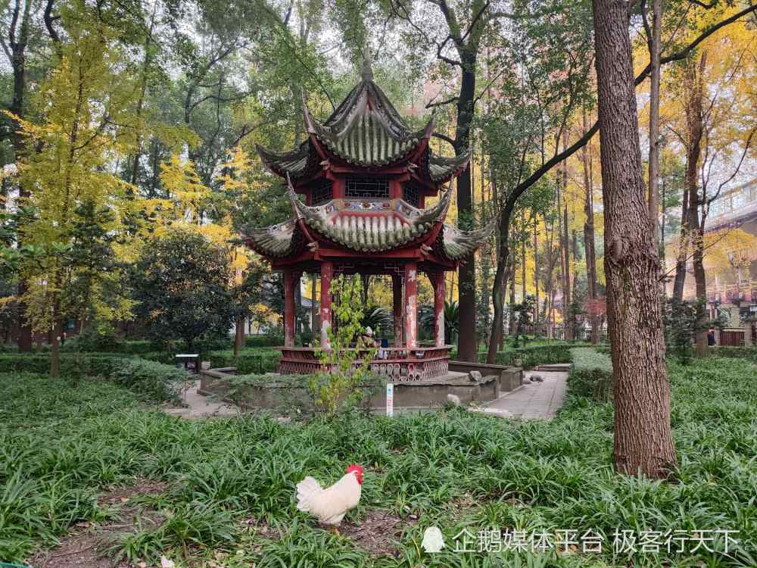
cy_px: 284
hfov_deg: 71.6
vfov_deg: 56.8
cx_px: 378
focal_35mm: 24
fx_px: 525
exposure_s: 1/50
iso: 136
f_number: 1.9
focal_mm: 6.92
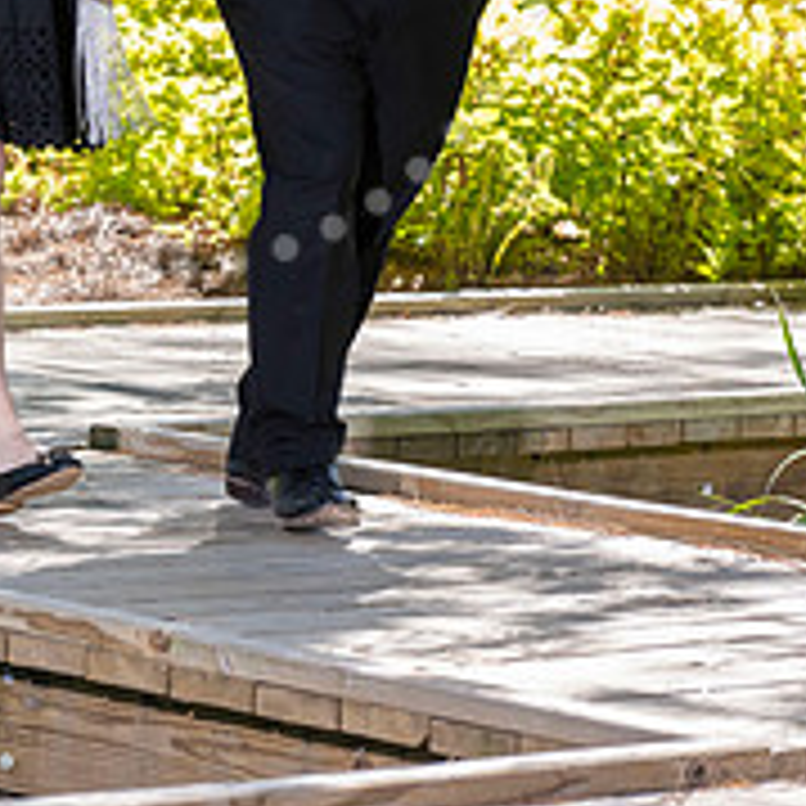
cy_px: -144
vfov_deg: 6.8
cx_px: 149
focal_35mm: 256
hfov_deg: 6.8
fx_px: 6744
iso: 500
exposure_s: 1/200
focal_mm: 120
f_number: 5.6
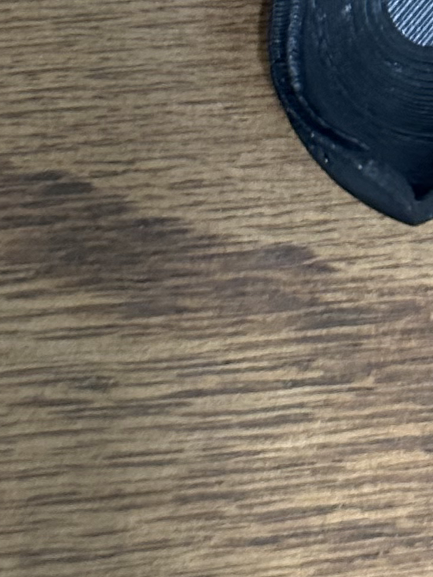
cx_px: 635
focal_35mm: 197
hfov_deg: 7.4
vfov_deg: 9.4
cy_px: -556
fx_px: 3284
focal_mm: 6.86
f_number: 1.78
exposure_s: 1/30
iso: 500
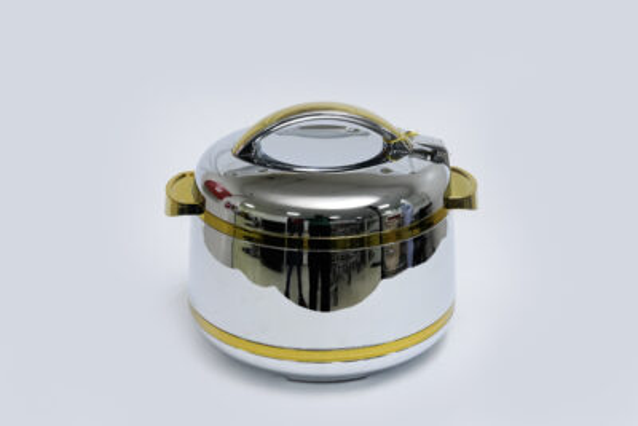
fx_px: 1241
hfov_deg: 28.8
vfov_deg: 19.5
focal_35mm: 70
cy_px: 213
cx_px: 319
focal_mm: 70
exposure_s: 1/160
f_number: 16
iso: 6400
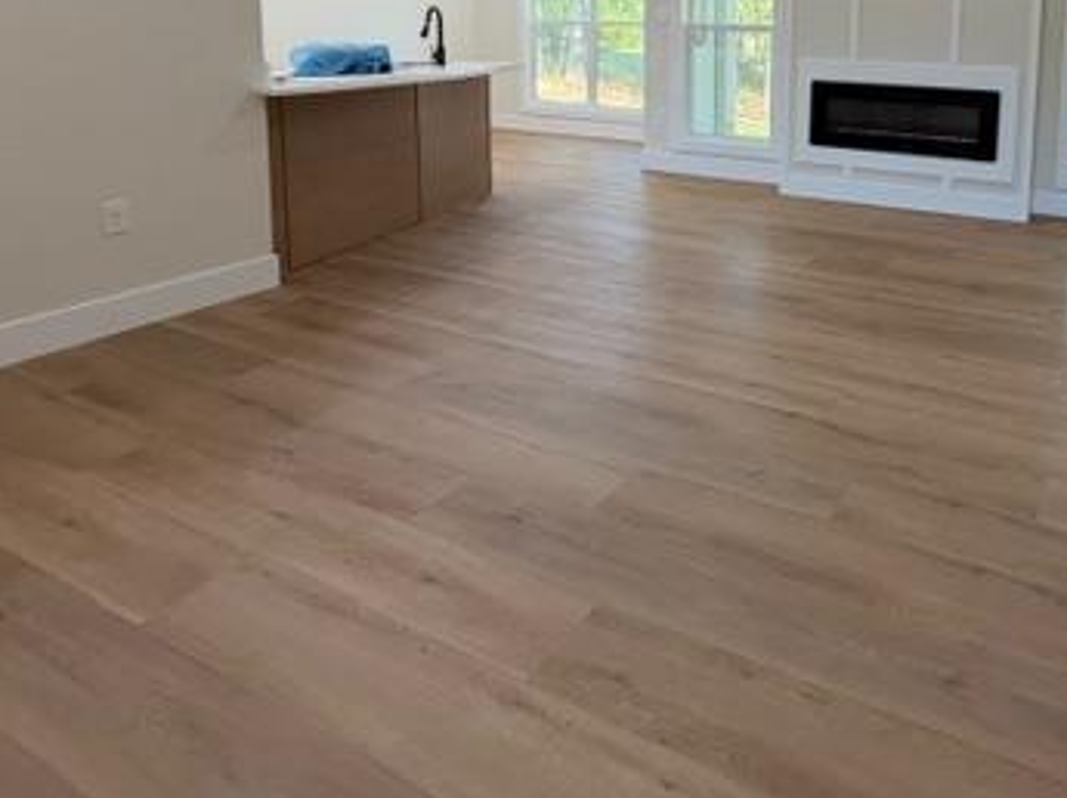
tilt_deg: -5.6
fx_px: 801
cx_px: 764
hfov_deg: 64.4
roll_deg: +0.6
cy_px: 111
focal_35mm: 26
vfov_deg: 48.5
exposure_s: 1/120
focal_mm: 2.22
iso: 320
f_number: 2.2
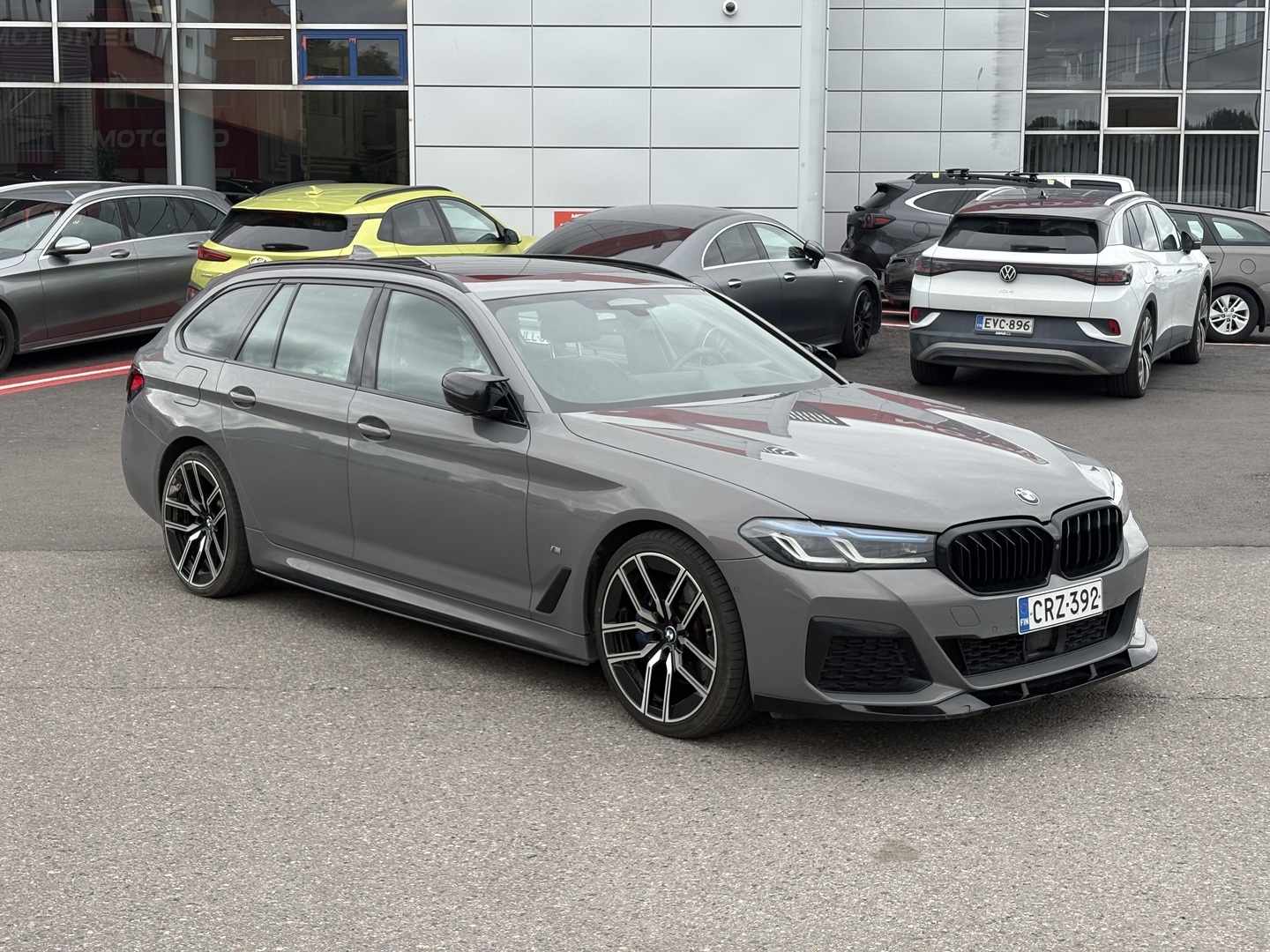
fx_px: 1908
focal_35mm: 52
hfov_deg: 36.8
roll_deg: +0.8
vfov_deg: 28.0
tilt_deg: -7.8
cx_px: 635
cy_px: 476
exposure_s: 1/596
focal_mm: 5.96
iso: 50
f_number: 1.6
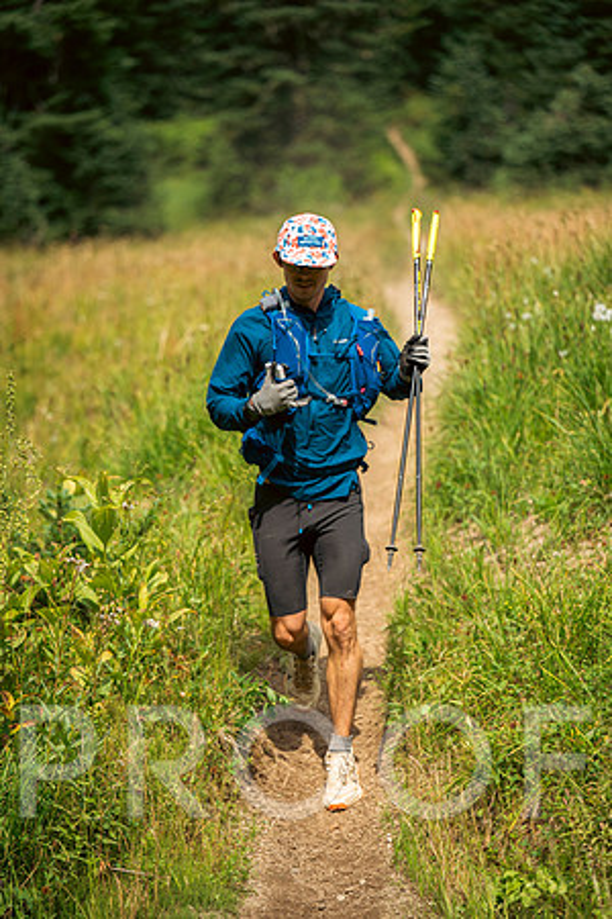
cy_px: 460
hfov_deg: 11.4
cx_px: 306
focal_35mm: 120
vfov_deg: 17.1
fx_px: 3060
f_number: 2.8
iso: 100
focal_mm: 120
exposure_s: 1/3200
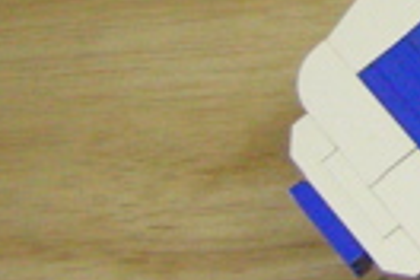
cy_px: -312
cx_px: 964
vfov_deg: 6.9
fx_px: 2240
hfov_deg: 9.6
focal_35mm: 192
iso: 400
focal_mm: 6.3
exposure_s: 1/67.4
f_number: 3.5
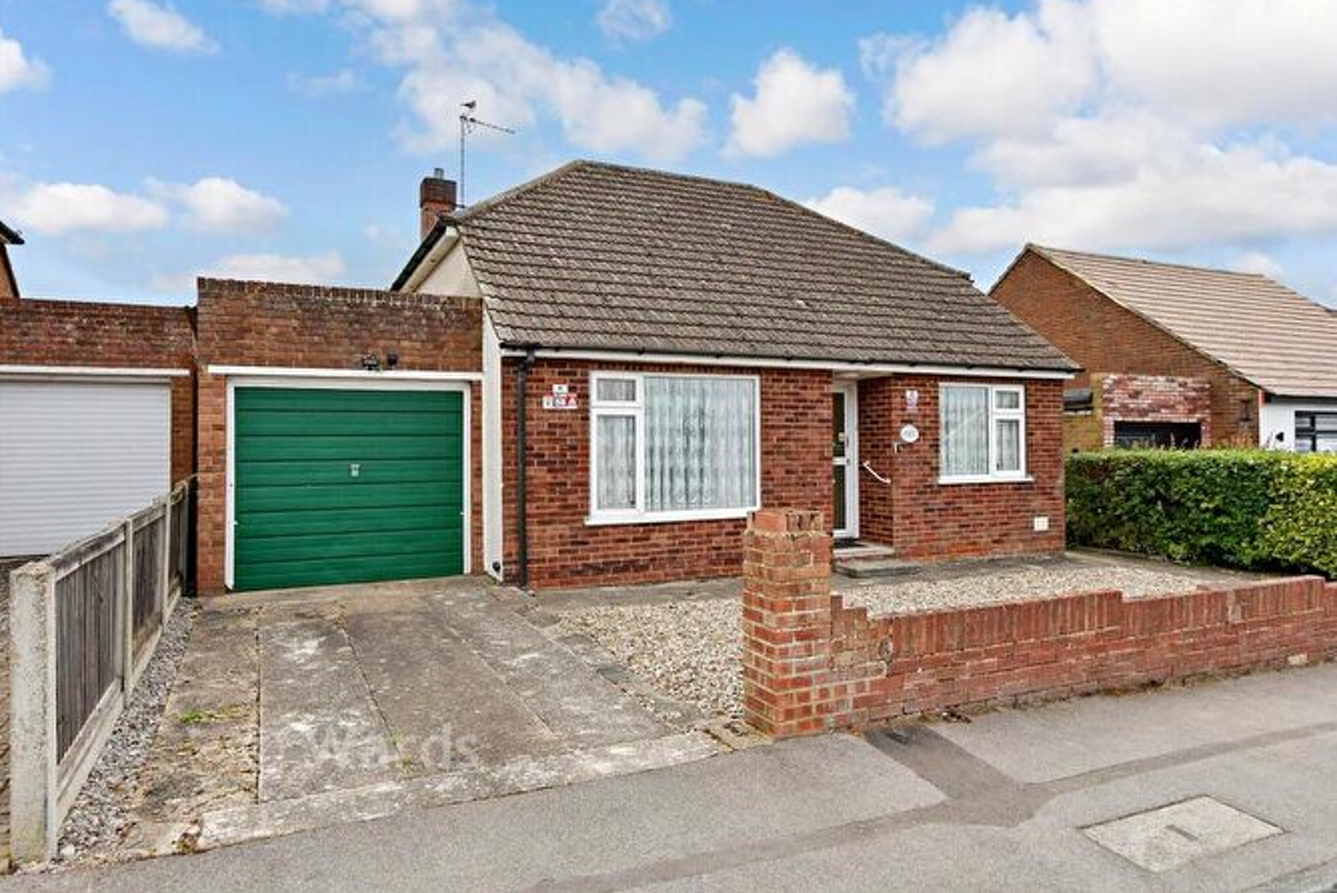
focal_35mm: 22
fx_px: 817
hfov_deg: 78.5
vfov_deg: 57.3
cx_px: 697
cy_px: 427
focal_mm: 14
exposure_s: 1/1600
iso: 1000
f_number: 9
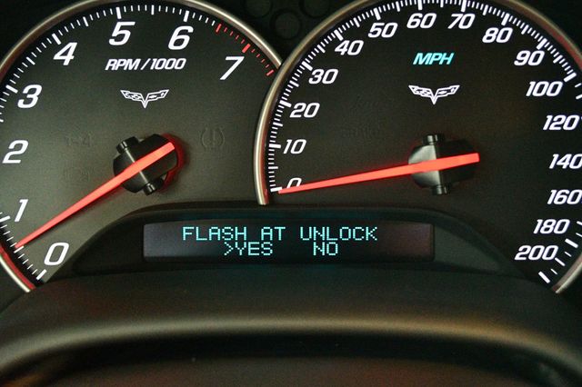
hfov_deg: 41.1
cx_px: 291
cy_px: 194
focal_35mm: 48
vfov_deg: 28.0
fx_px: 776
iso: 12800
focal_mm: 32
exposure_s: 1/60
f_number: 4.8
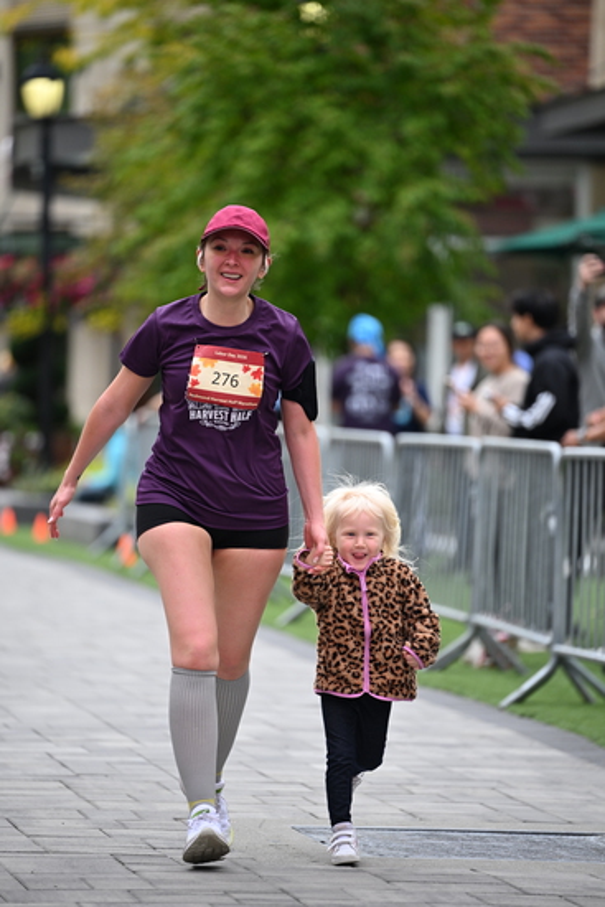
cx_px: 302
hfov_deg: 6.9
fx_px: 5038
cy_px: 454
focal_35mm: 200
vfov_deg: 10.3
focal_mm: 200
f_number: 2.8
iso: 640
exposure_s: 1/2500
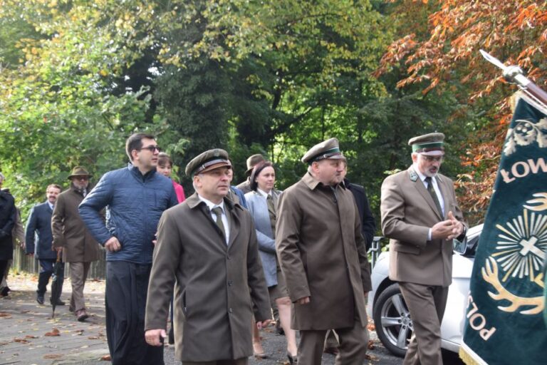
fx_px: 729
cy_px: 182
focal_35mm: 48
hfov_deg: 41.1
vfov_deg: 28.1
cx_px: 274
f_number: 5.6
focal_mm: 32
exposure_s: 1/125
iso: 400
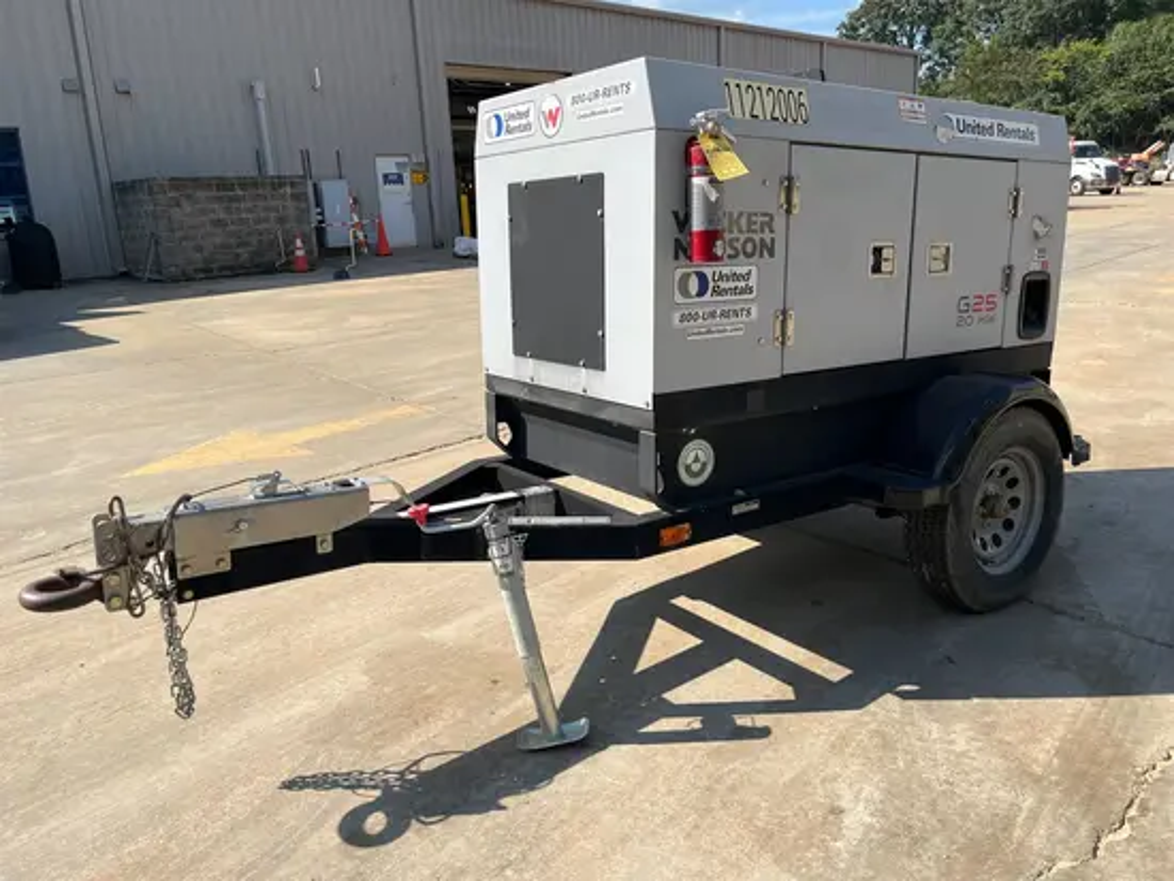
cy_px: 440
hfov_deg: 67.3
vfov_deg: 53.1
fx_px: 882
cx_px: 587
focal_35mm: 26
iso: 50
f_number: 1.6
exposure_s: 1/2825
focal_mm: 5.1
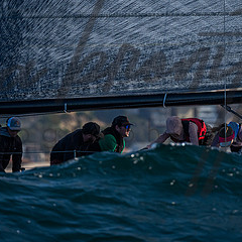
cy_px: 58
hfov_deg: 2.1
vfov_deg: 2.1
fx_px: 6723
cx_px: 135
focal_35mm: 850
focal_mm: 400
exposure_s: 1/8000
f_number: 5.6
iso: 400
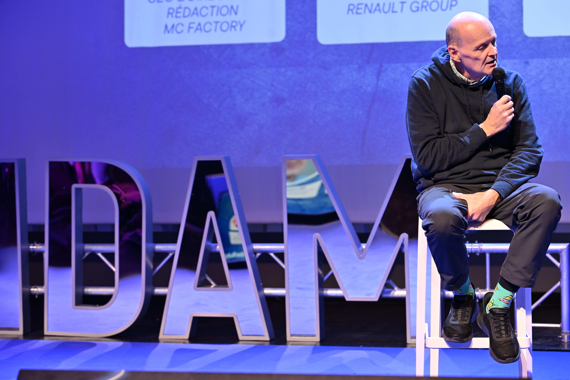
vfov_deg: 14.3
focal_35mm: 96
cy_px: 190
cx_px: 285
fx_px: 1520
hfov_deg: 21.2
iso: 1600
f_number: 4.5
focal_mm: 96
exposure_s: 1/100
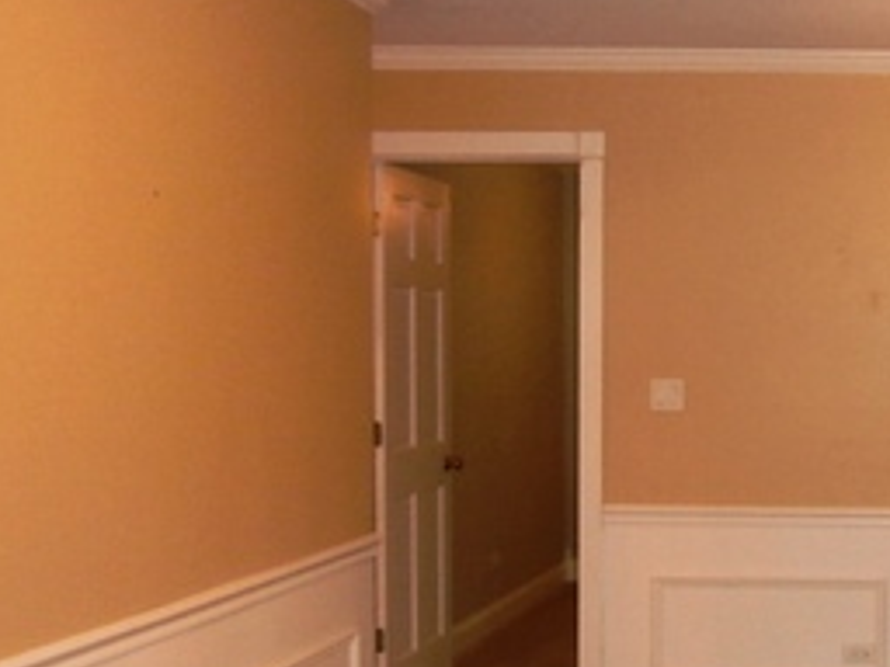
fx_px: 1543
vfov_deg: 24.3
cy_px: 434
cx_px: 911
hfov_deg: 29.8
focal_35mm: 60
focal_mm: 4.2
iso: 200
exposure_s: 1/30
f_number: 3
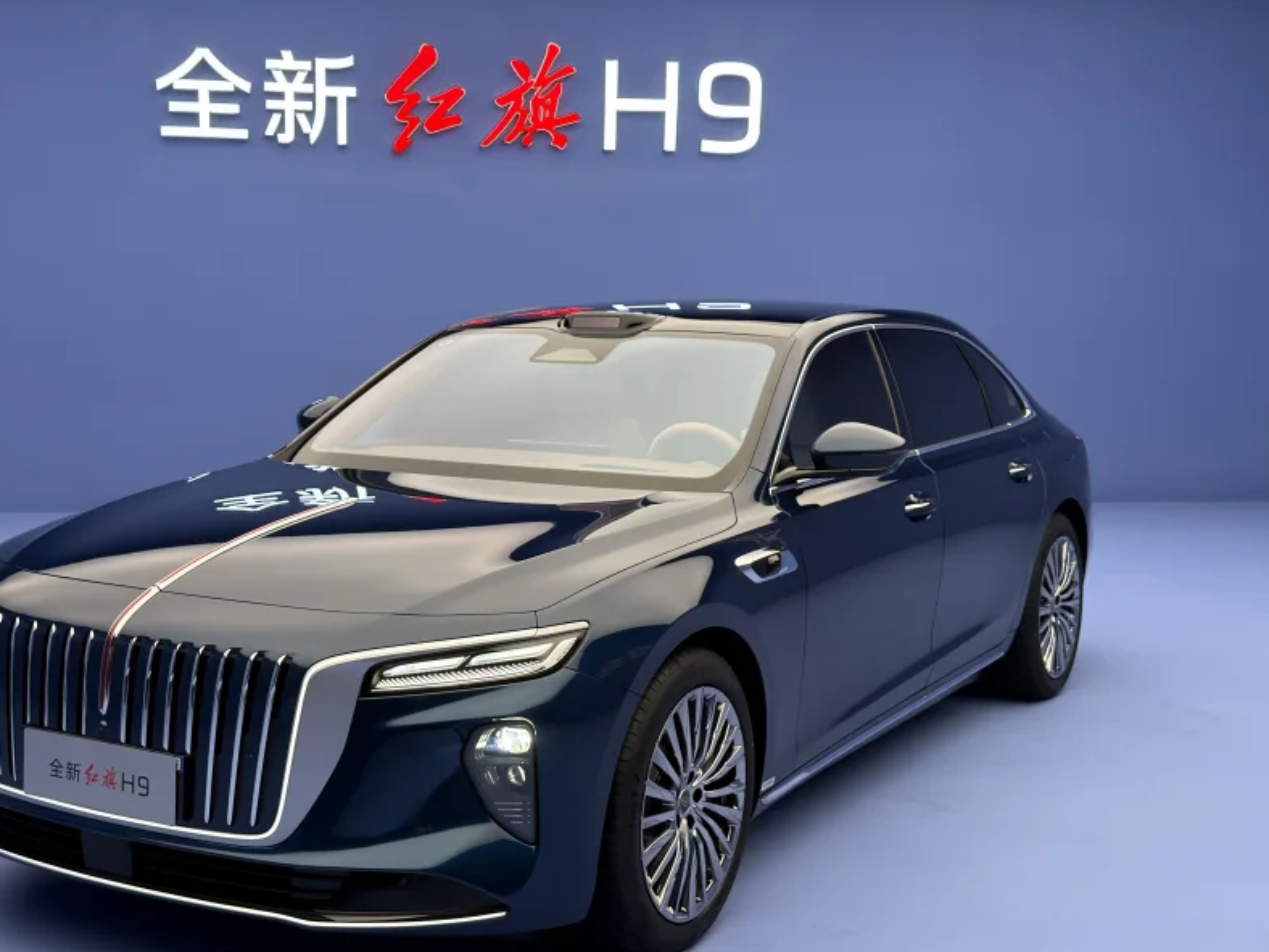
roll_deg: +0.9
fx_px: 1760
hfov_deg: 39.5
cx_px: 523
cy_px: 515
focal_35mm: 48
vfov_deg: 30.3
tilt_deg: -7.6
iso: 200
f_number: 1.78
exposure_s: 1/244
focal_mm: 6.76
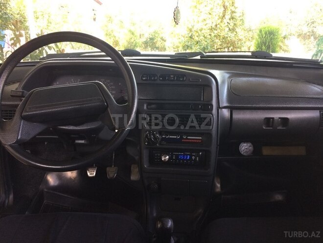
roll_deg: -1.4
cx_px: 162
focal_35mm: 29
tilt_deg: -17.6
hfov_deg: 61.7
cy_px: 122
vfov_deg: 48.2
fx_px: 271
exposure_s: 1/33
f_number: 2.2
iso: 32
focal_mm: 4.15
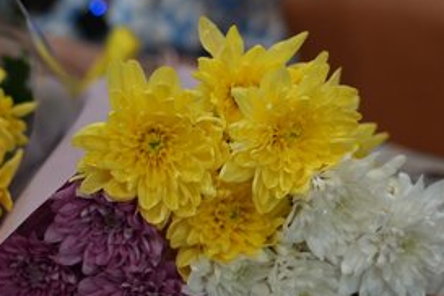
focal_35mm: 60
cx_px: 239
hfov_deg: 33.4
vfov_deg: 22.6
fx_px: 740
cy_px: 170
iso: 2500
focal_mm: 41
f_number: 2.8
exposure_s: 1/160
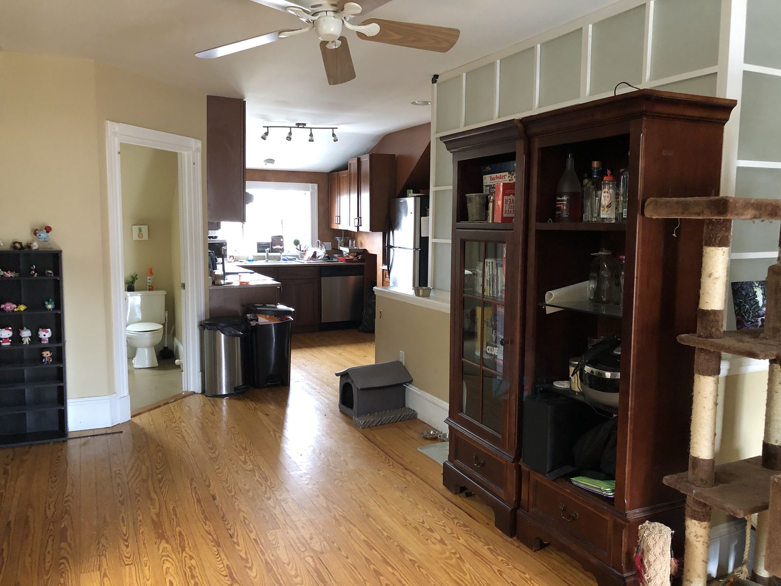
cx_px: 390
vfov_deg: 49.7
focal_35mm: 28
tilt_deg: -7.0
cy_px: 293
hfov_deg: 63.4
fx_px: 632
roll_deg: +0.1
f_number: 1.8
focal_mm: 4
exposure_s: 1/11
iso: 100
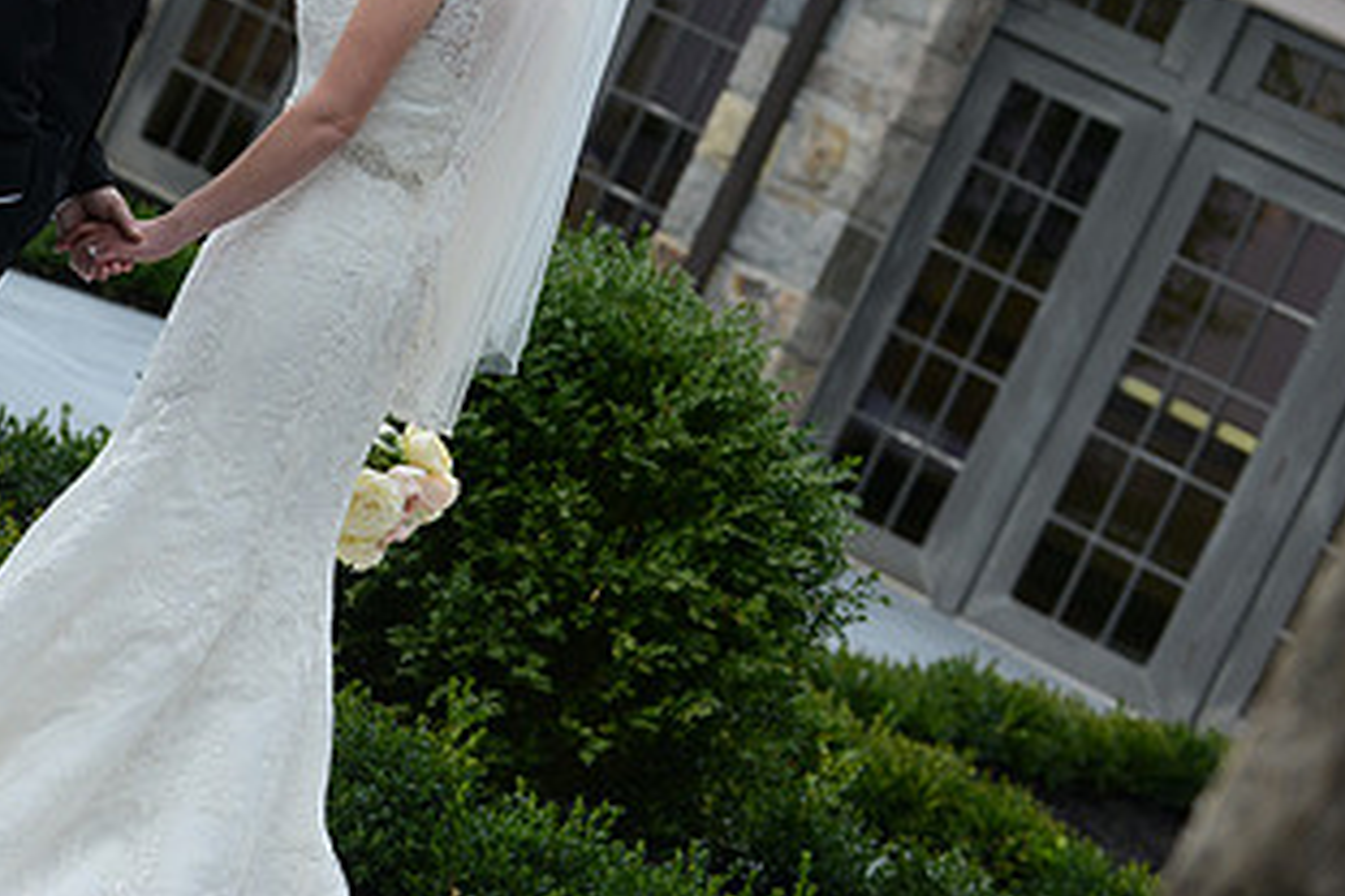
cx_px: 237
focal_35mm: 130
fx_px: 4857
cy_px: 84
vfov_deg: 10.5
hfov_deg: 15.6
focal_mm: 70
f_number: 4
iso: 500
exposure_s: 1/1600
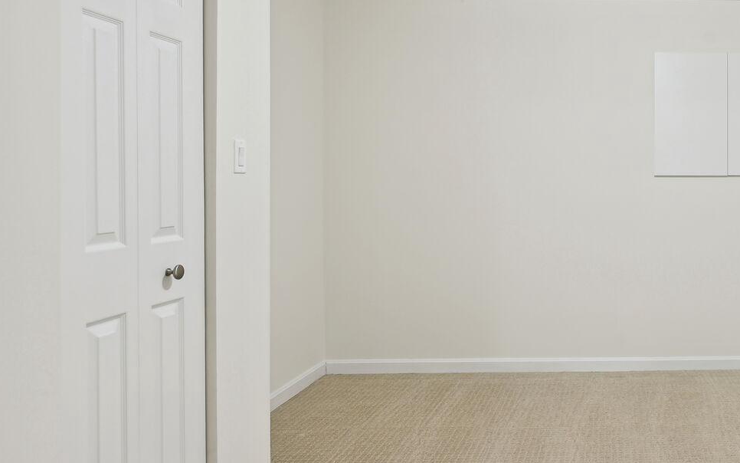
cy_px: 183
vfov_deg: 40.4
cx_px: 633
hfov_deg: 55.1
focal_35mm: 31
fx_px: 625
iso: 200
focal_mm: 17
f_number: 8
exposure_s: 1/6
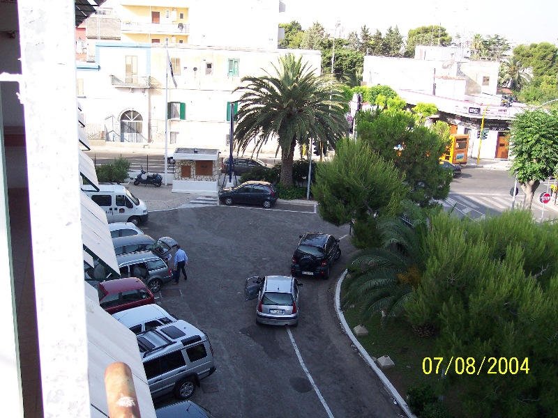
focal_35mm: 38
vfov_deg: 37.7
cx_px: 279
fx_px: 613
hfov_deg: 49.0
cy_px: 209
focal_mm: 8
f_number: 2.8
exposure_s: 1/500
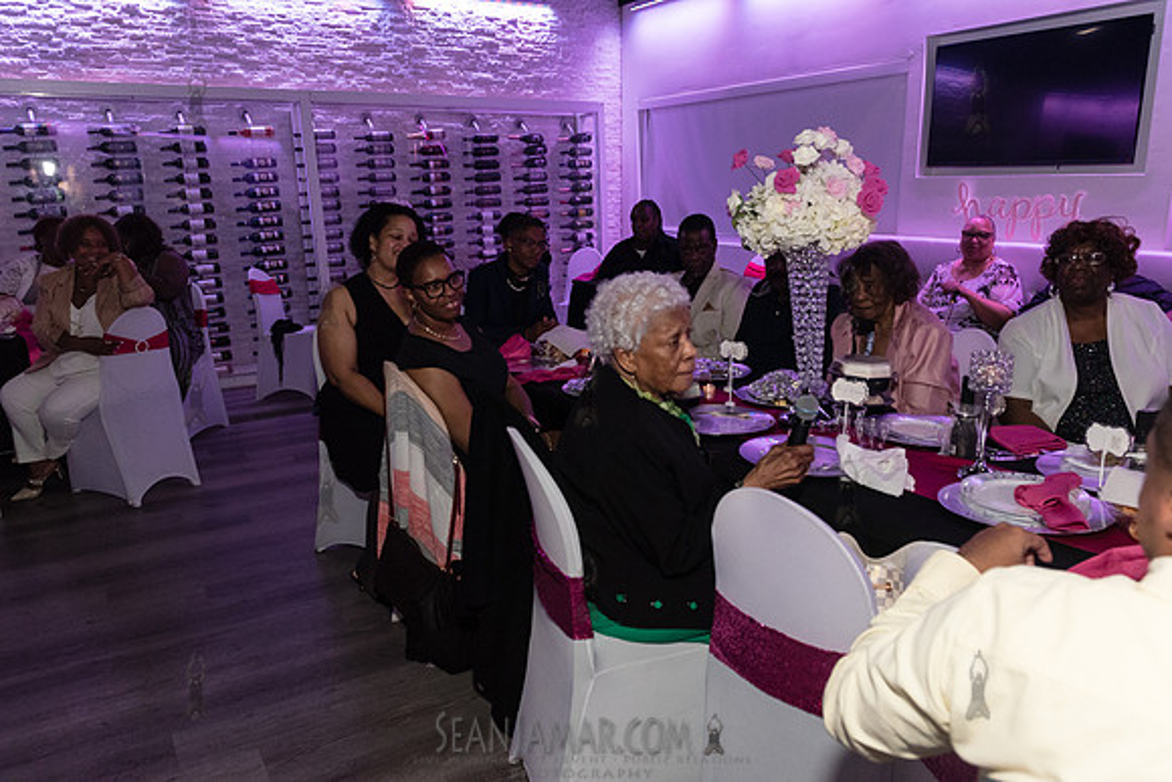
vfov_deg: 48.0
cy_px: 391
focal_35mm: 27
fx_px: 879
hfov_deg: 67.4
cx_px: 586
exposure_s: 1/200
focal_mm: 27
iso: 4000
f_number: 4.5
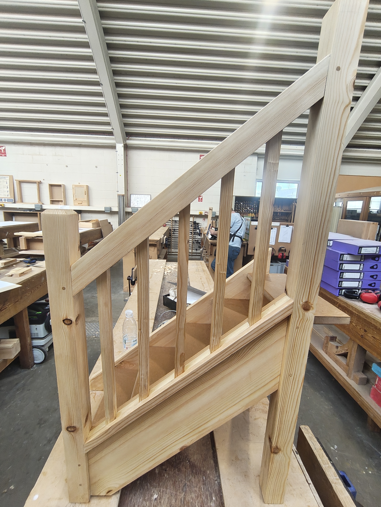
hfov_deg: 81.8
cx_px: 190
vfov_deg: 98.1
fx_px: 220
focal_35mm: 15
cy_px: 254
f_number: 2.2
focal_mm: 1.64
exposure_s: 1/100
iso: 78
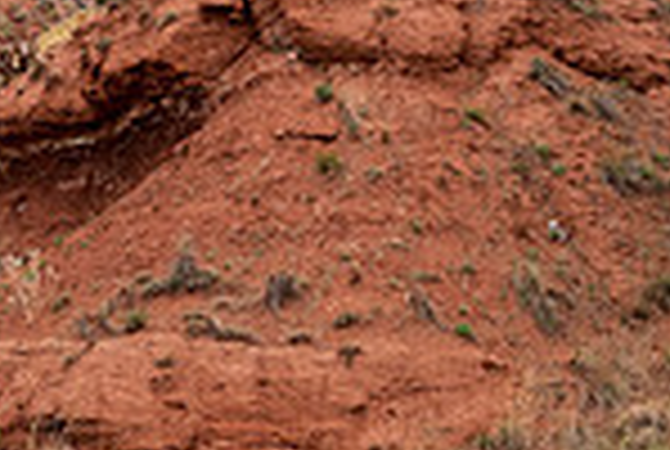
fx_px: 3767
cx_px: 522
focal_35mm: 202
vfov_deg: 6.7
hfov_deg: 10.1
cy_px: -394
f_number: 6.3
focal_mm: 52
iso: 800
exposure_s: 1/640
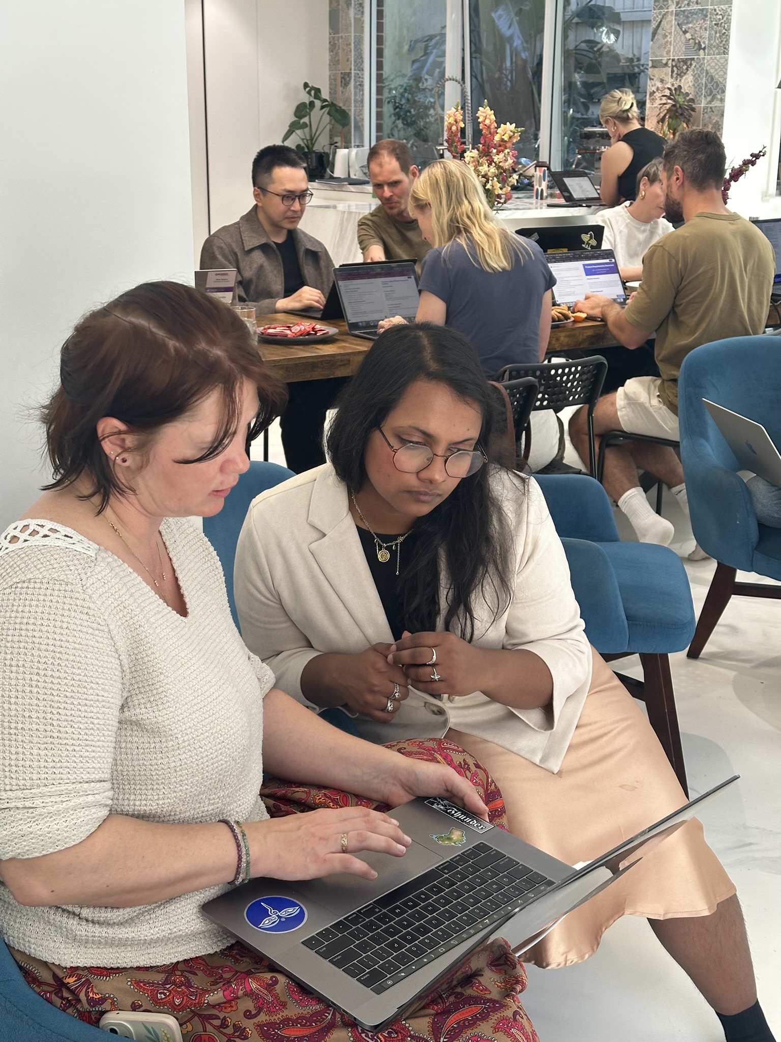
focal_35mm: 48
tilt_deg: -14.5
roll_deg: -1.2
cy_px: 521
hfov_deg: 30.3
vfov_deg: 39.7
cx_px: 390
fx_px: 1444
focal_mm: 6.86
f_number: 1.78
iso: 80
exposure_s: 1/60
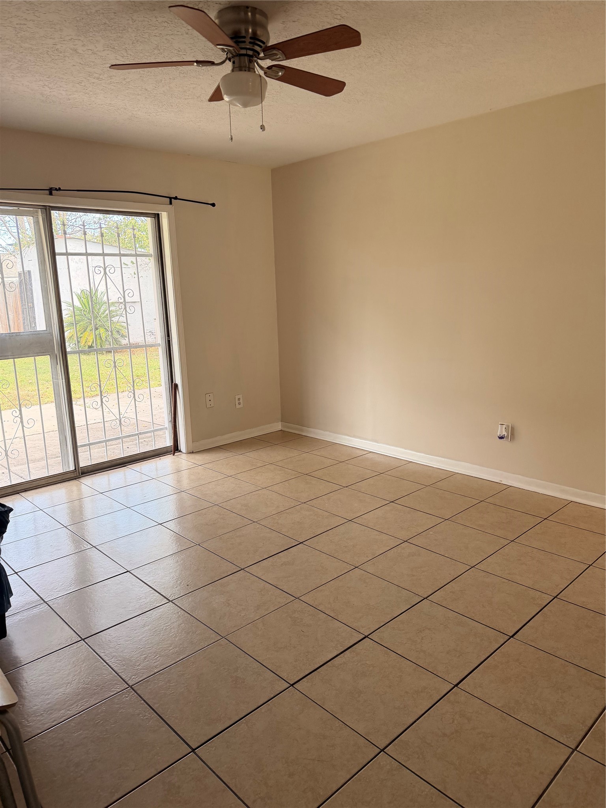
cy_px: 404
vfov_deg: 71.6
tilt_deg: -12.0
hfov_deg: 56.8
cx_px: 303
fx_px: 560
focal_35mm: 24
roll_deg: +1.5
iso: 160
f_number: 1.78
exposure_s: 1/217
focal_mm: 6.76
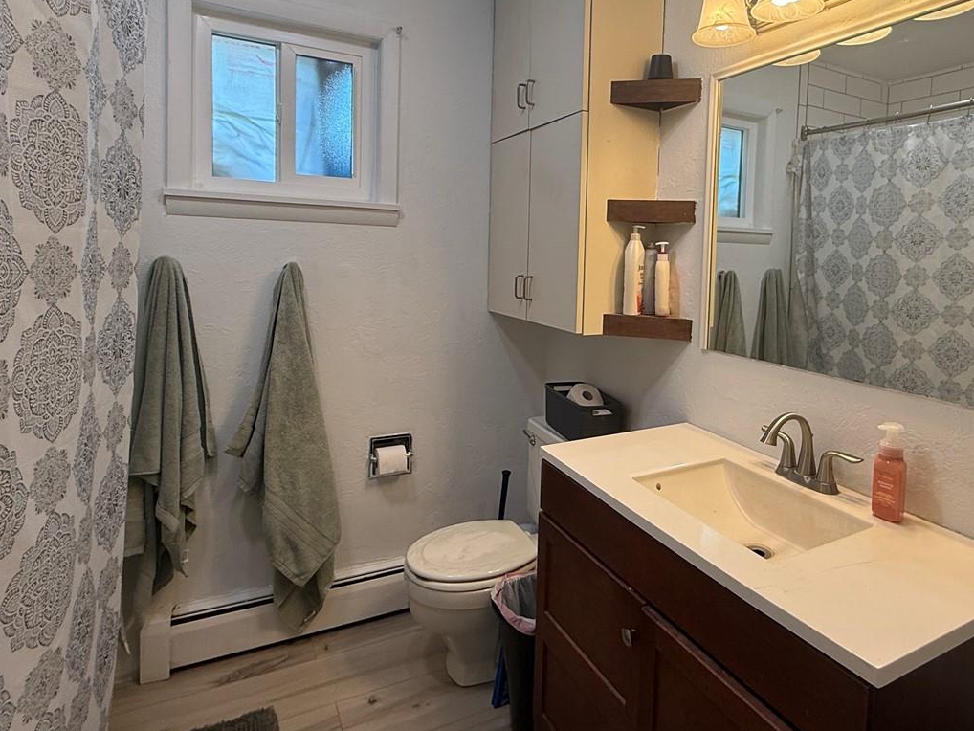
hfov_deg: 75.5
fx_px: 619
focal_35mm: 22
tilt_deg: -2.7
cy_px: 286
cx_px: 587
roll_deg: -2.2
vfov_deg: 60.5
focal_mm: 2.22
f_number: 2.2
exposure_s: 1/120
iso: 80
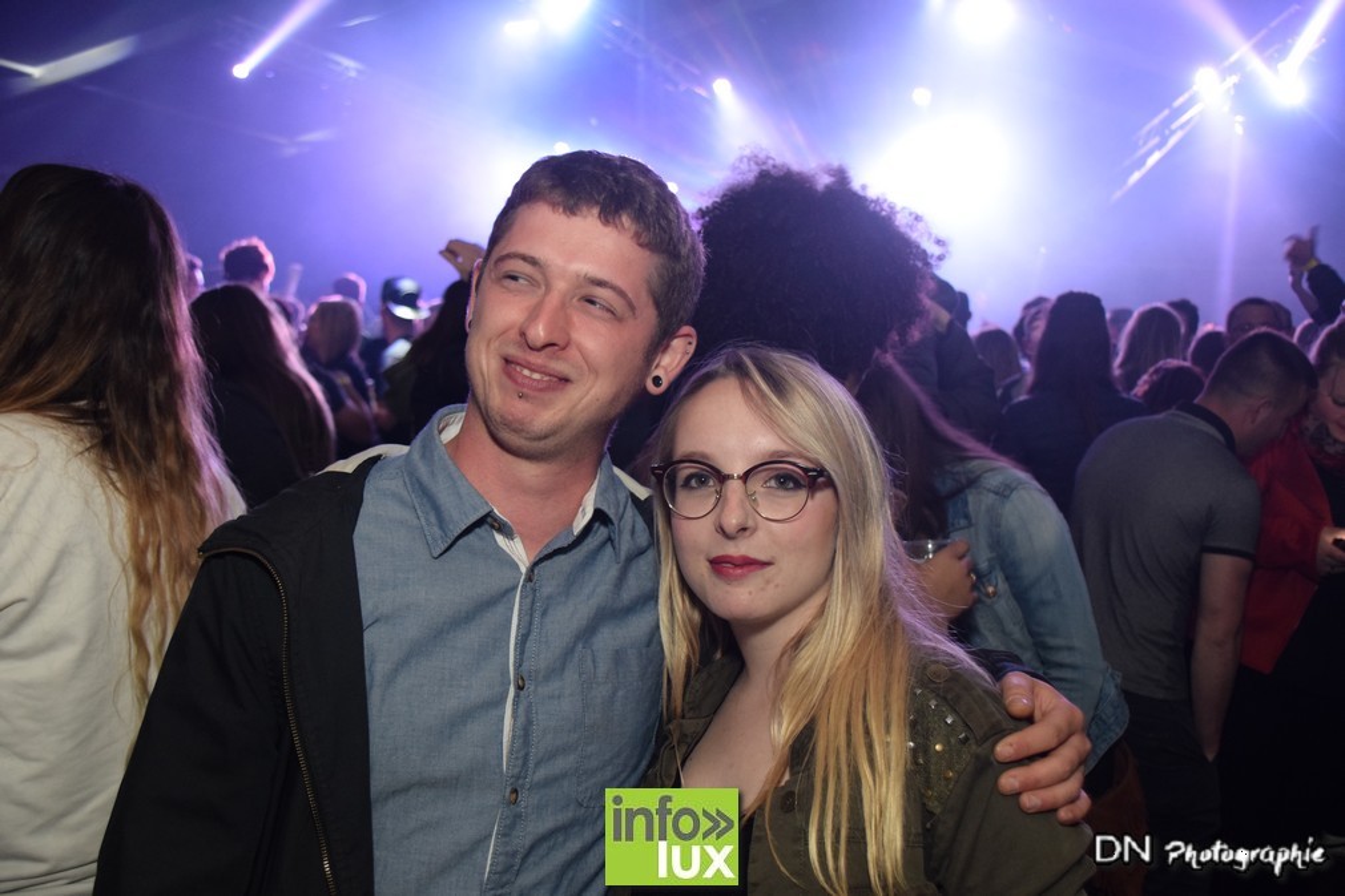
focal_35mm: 39
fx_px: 1457
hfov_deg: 49.6
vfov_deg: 34.2
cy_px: 448
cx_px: 672
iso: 1600
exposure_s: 1/40
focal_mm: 26
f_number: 4
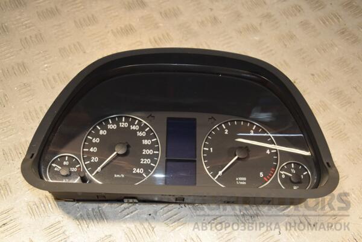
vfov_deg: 28.1
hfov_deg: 41.1
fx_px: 483
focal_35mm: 48
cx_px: 181
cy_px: 121
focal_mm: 32
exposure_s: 1/200
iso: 800
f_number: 5.6
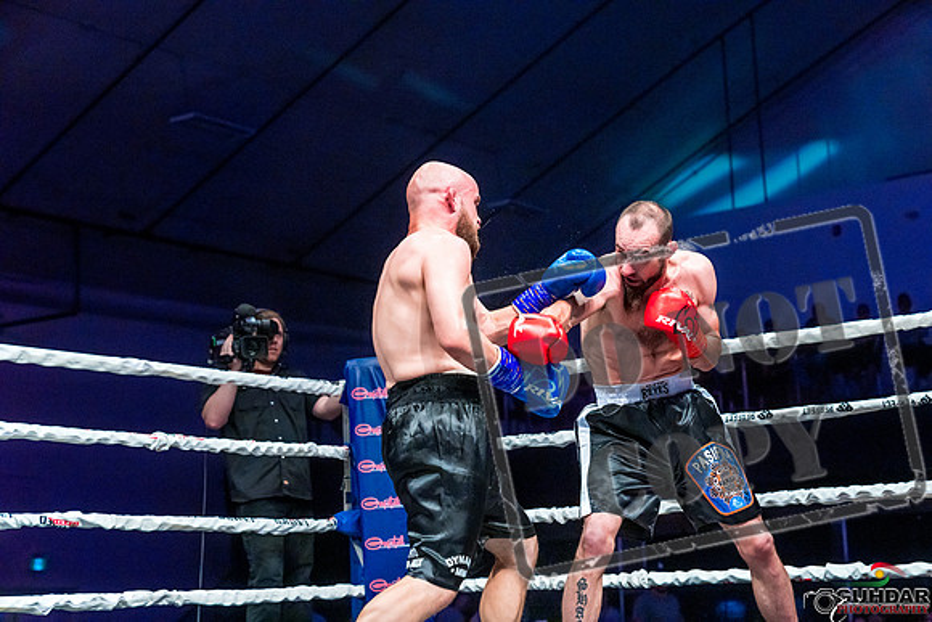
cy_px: 311
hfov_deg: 28.8
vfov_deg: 19.5
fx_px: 1813
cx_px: 466
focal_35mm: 70
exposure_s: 1/1000
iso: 4000
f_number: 4
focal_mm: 70
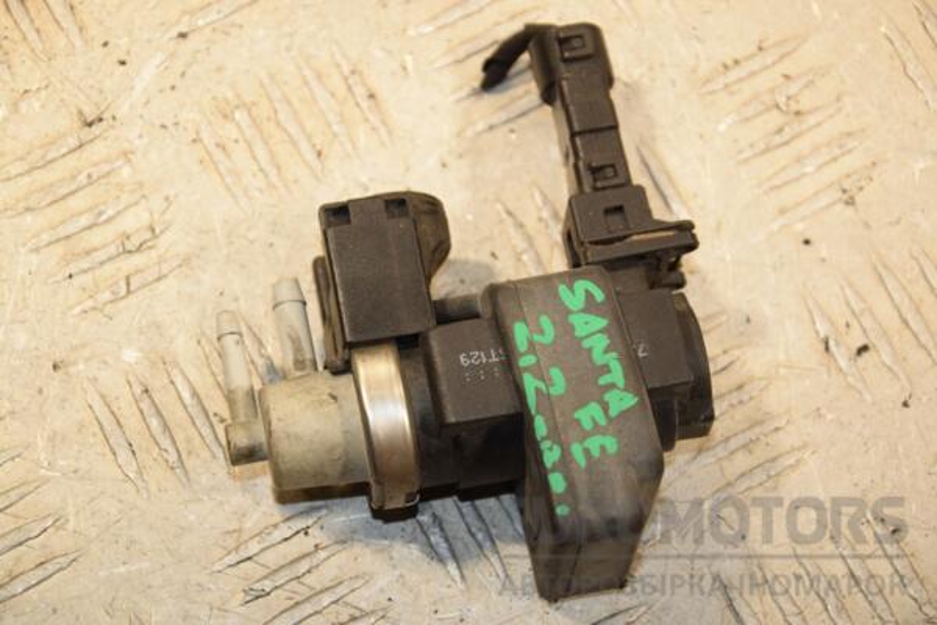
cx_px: 468
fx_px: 3123
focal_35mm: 120
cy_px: 312
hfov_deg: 17.1
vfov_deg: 11.4
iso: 800
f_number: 6.3
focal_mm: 80
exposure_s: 1/200
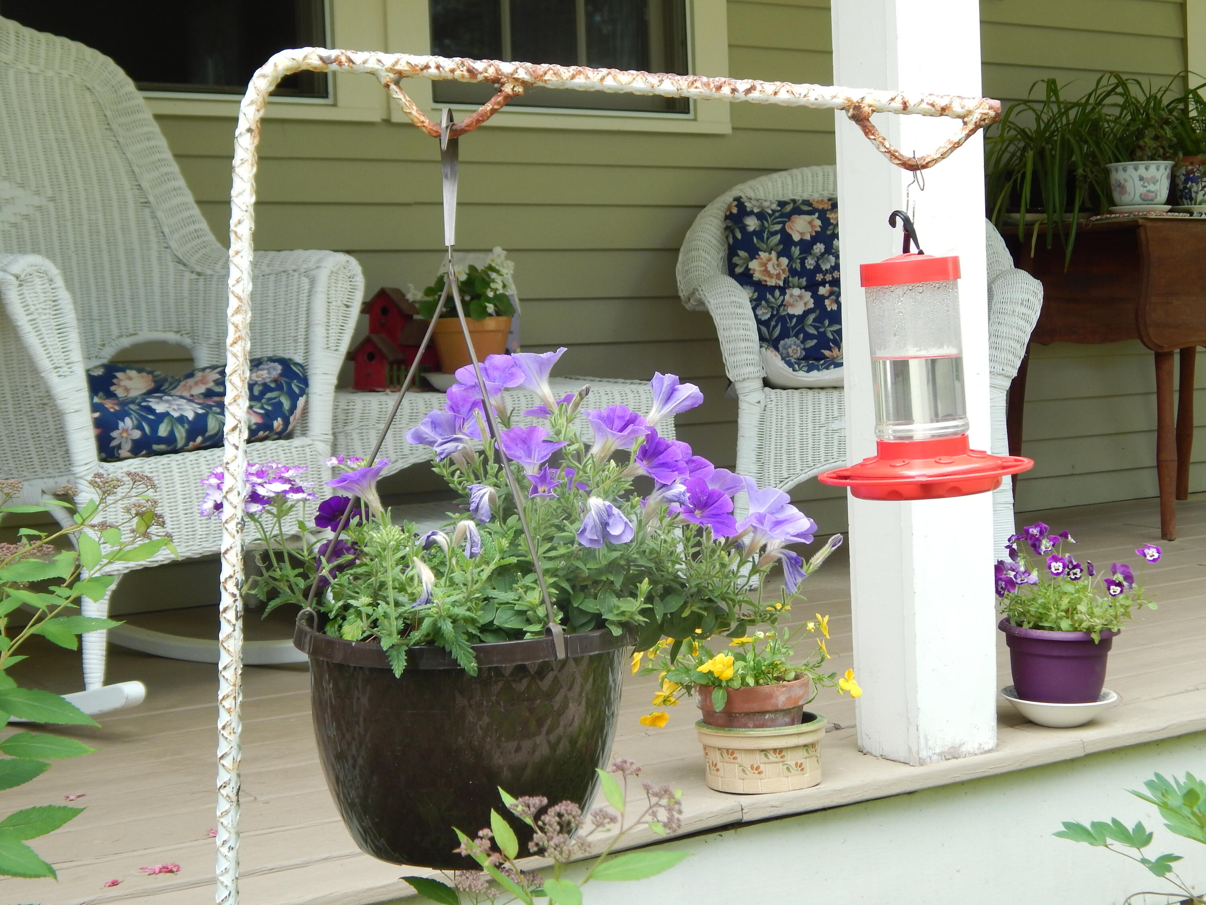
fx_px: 1916
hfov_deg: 34.9
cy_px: 452
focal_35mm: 55
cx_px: 603
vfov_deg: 26.6
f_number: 3.8
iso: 125
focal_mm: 9.7
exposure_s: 1/125
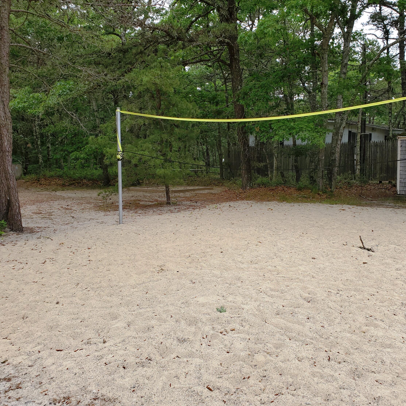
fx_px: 411
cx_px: 244
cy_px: 201
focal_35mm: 31
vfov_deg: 52.5
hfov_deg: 52.2
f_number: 2.4
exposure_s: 1/617
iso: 50
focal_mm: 4.3
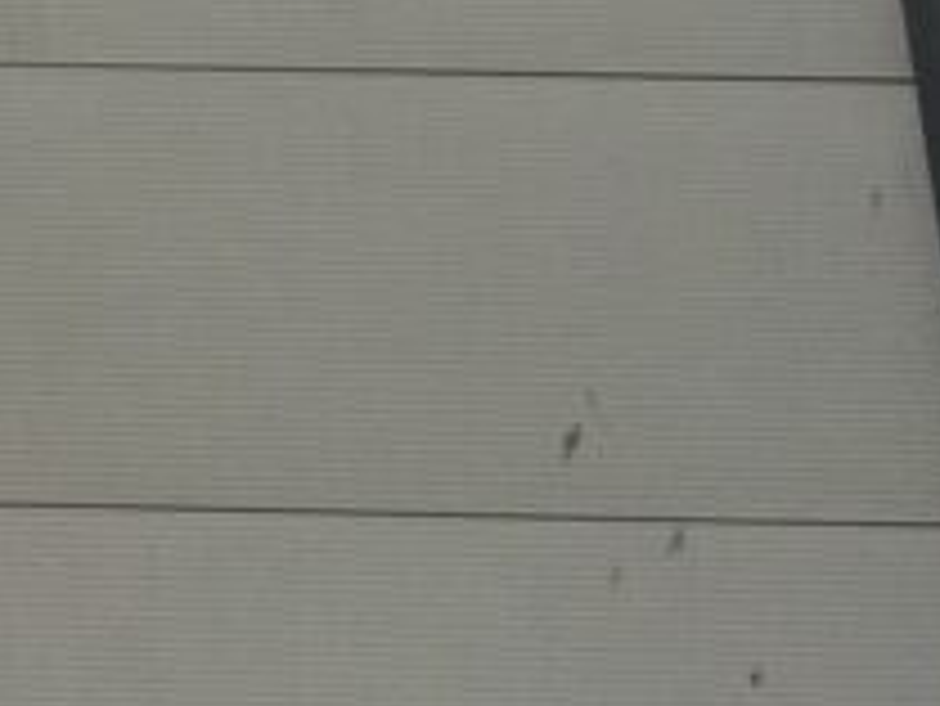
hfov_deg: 11.7
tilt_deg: +18.2
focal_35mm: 142
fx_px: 3858
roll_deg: -1.7
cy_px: 63
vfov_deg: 10.4
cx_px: -1228
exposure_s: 1/335
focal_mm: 4.15
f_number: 2.2
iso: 32
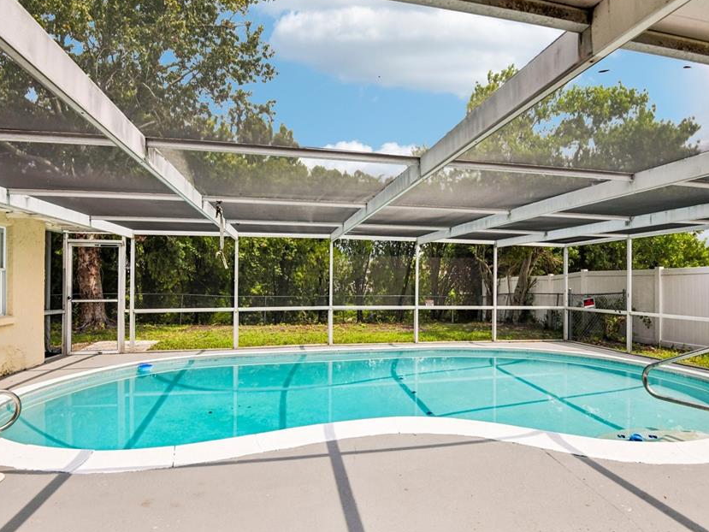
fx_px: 389
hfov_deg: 84.6
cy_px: 279
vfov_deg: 68.7
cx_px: 375
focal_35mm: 19
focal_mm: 16
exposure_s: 1/1250
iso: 400
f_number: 8
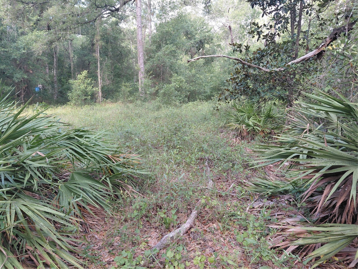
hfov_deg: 69.4
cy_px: 134
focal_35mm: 25
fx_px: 259
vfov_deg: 54.9
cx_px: 179
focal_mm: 4.69
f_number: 1.8
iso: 64
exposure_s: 1/120
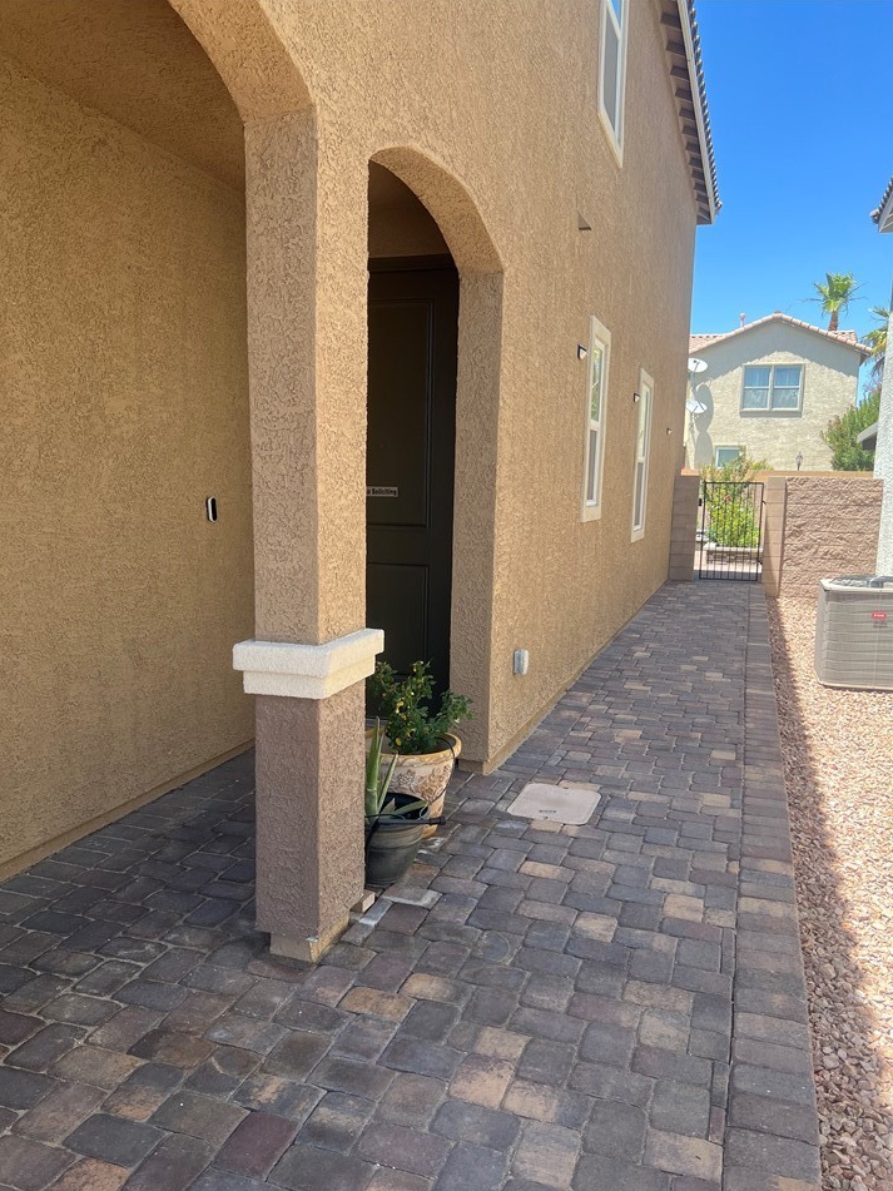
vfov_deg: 63.4
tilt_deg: -9.3
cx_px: 423
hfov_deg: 49.7
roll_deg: +0.1
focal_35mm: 28
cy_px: 639
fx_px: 963
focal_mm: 5.7
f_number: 1.5
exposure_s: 1/581
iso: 50
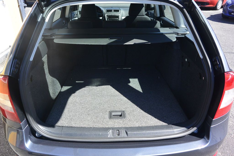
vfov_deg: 47.9
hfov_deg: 67.4
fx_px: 176
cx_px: 117
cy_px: 78
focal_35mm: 27
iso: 160
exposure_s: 1/400
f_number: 4.5
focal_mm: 10
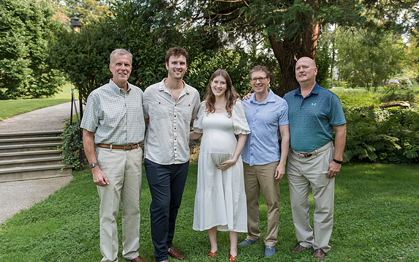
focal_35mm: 32
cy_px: 134
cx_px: 209
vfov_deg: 39.4
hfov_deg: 59.7
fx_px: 365
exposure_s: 1/1000
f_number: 4
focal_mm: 31
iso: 640
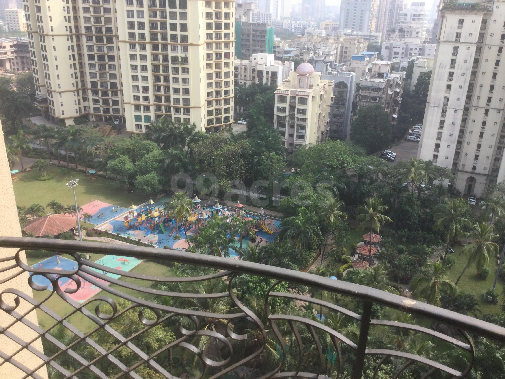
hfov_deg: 58.4
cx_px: 252
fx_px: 452
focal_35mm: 31
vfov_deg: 45.4
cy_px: 190
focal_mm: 3.3
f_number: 2.4
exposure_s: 1/550
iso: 25
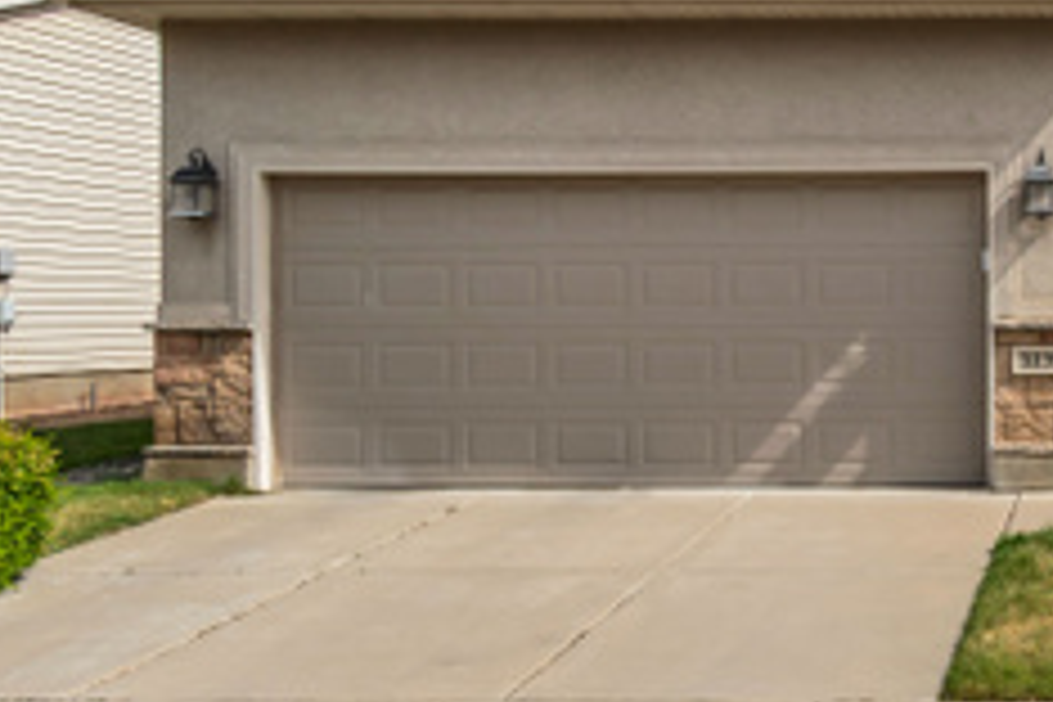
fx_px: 1561
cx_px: 1148
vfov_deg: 25.3
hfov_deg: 32.9
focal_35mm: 53
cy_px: 331
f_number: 4.8
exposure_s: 1/1000
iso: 100
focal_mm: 13
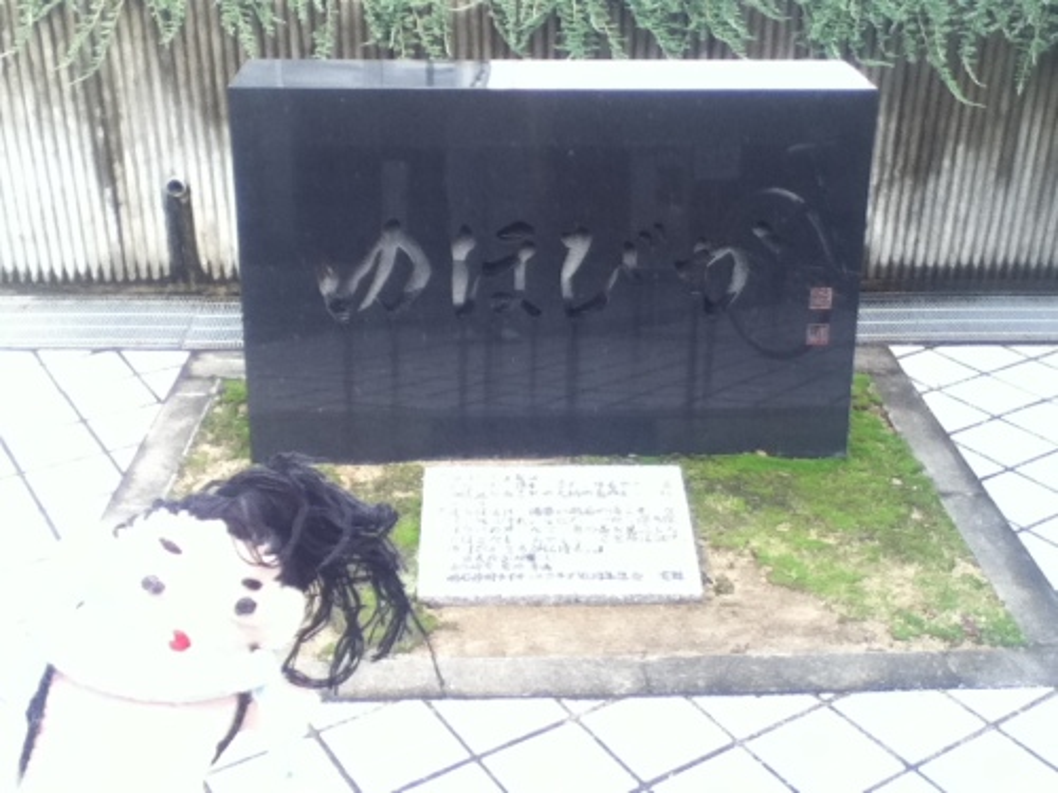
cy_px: 396
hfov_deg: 56.8
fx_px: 978
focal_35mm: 32
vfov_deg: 44.2
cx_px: 529
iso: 80
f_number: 2.4
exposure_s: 1/134
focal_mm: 3.85
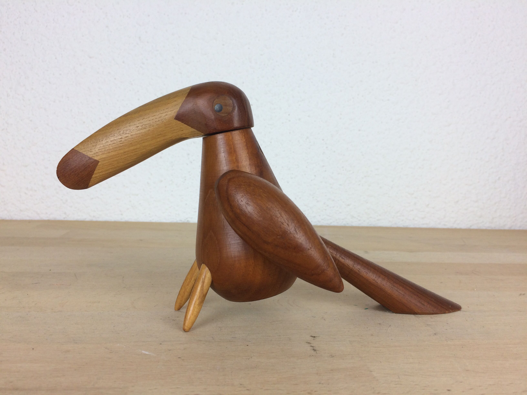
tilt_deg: -4.0
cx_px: 264
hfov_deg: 61.7
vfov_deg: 48.2
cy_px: 198
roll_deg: -1.4
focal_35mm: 29
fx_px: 442
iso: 50
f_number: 2.2
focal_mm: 4.15
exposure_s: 1/100
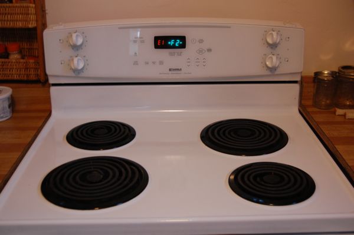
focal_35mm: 45
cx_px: 177
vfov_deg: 29.8
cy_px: 118
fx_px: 442
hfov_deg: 43.6
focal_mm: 30
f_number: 4.2
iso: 800
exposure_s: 1/13
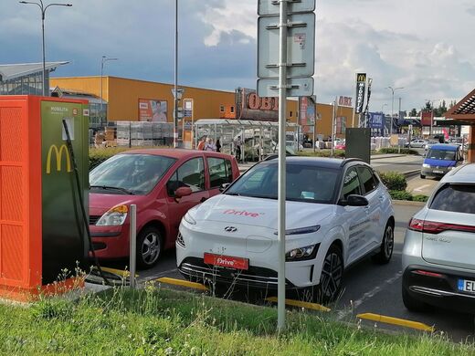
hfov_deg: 41.2
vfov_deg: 31.5
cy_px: 178
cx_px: 238
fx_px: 631
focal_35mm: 46
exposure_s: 1/1305
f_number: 1.8
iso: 50
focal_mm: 5.3
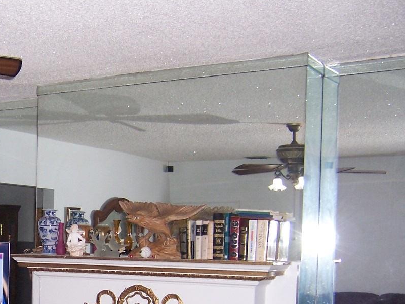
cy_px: 268
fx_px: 749
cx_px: 13
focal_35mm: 64
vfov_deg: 22.4
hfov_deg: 28.6
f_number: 2.8
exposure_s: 1/60
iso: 140
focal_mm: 5.5
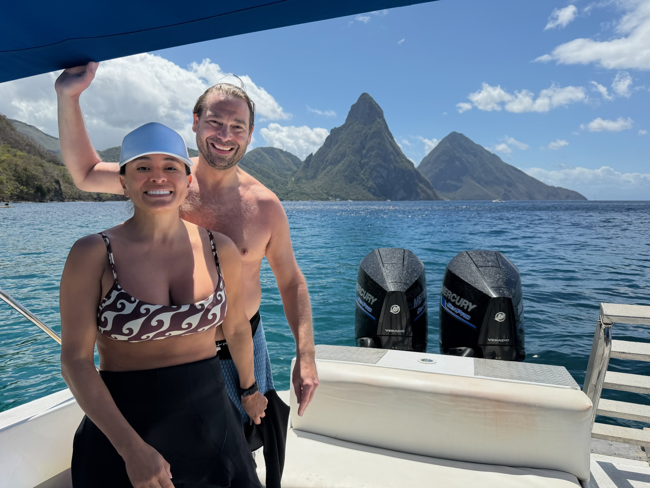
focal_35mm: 24
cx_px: 325
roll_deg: -0.9
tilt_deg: -3.3
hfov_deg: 71.6
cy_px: 244
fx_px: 451
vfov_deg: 56.8
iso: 100
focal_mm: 6.76
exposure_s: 1/7353
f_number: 1.78
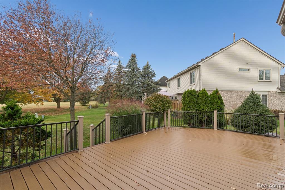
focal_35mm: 15
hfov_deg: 100.4
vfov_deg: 77.3
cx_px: 142
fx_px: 119
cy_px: 95
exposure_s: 1/80
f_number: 8
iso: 100
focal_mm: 10
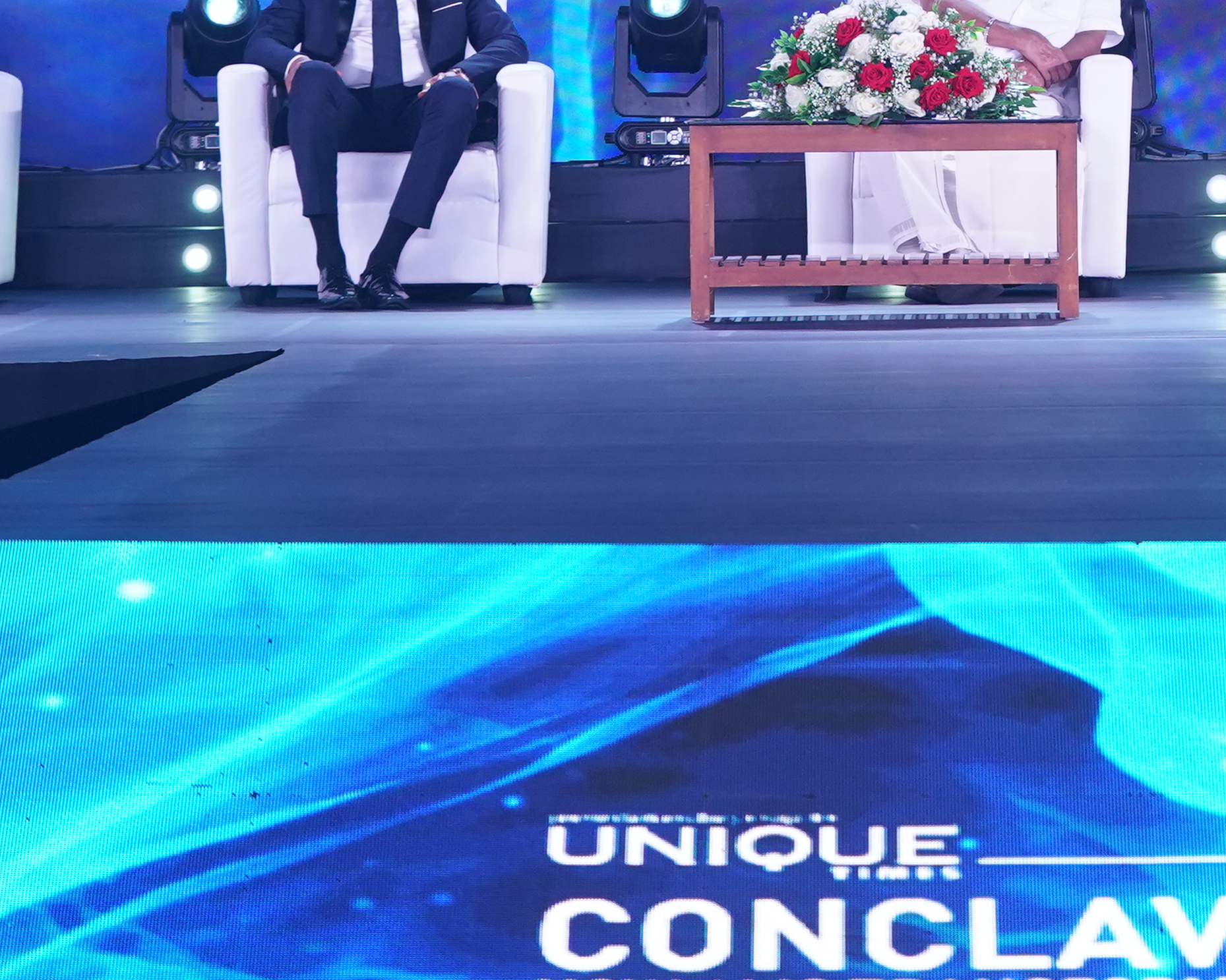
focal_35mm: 212
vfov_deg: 7.3
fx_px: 7692
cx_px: 1082
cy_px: 116
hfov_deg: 9.1
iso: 1250
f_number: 5.6
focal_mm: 70
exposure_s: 1/200
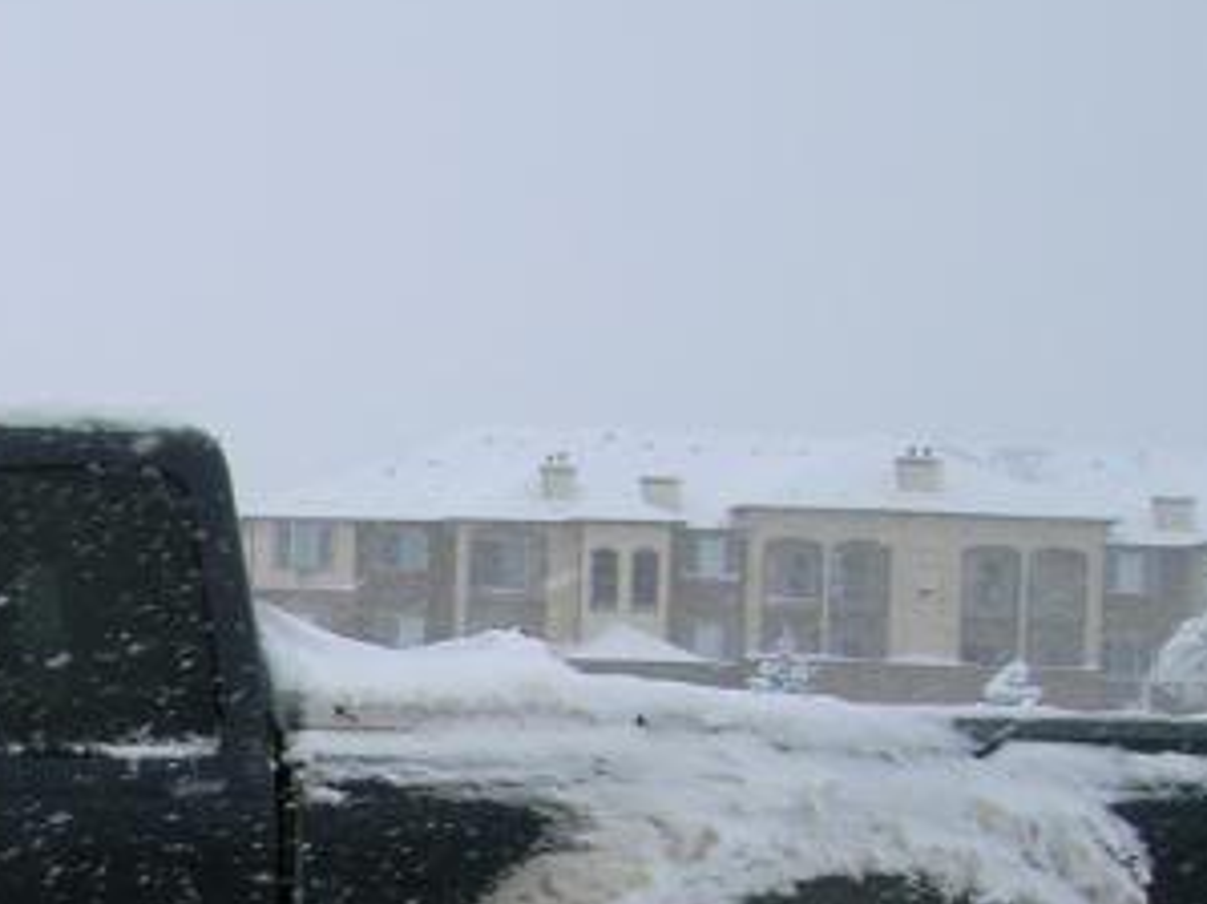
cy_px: 1148
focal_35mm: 91
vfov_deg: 15.5
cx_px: -186
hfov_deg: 20.4
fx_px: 3172
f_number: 4.9
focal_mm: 5.7
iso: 50
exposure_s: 1/420
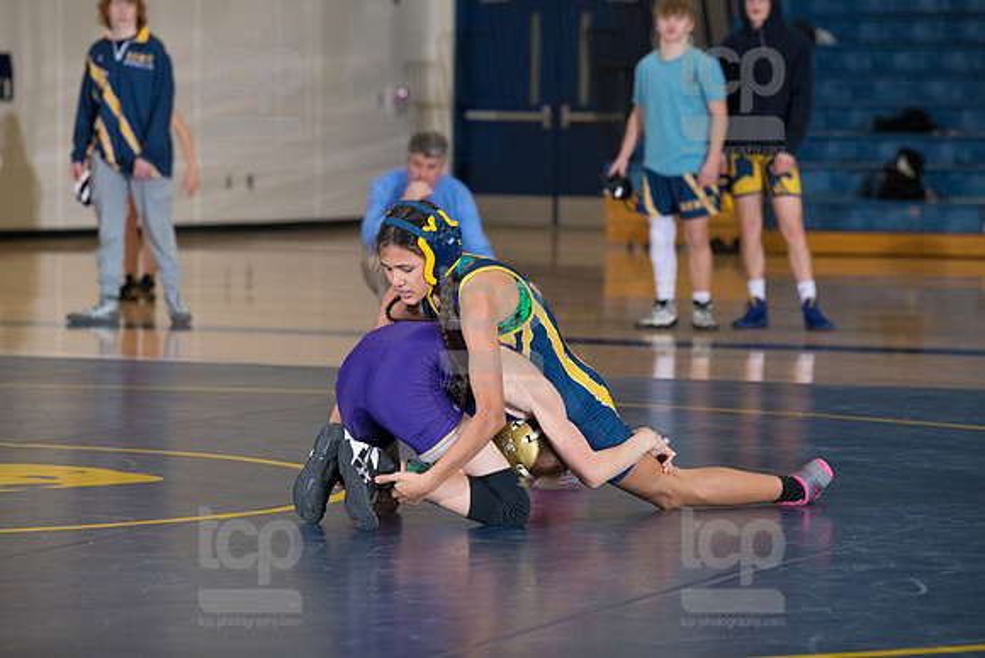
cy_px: 329
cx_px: 492
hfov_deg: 11.4
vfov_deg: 7.6
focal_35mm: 180
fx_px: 4926
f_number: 5.6
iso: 1250
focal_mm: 180
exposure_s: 1/250
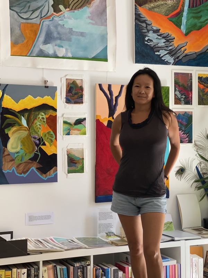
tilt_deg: +0.6
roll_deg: +0.3
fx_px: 417
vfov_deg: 36.8
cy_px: 139
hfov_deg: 28.0
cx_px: 104
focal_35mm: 52
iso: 64
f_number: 2
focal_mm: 6
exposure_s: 1/122
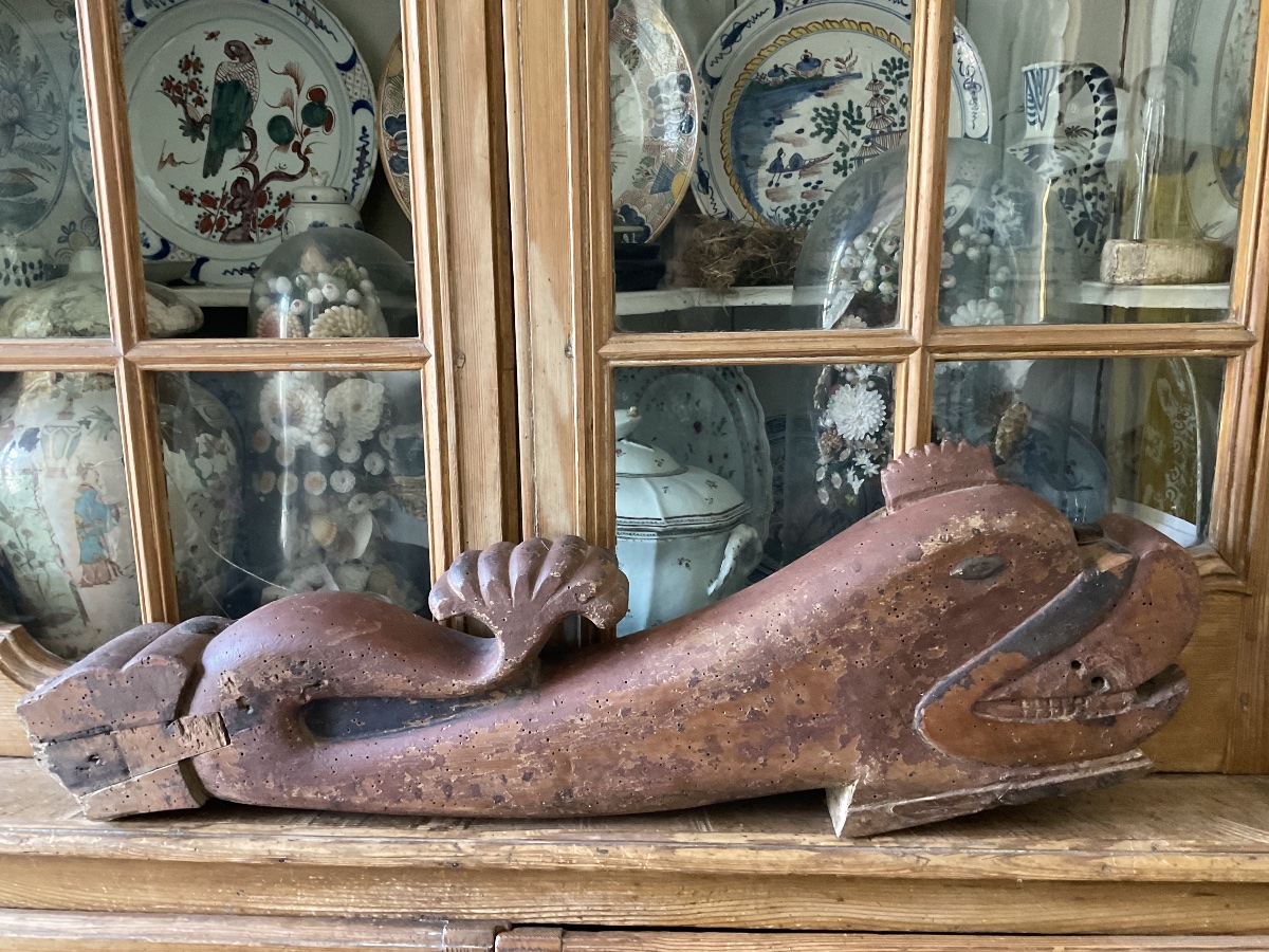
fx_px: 1063
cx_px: 634
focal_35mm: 29
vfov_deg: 48.2
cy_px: 476
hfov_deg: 61.7
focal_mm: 3
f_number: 1.8
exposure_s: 1/40
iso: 250
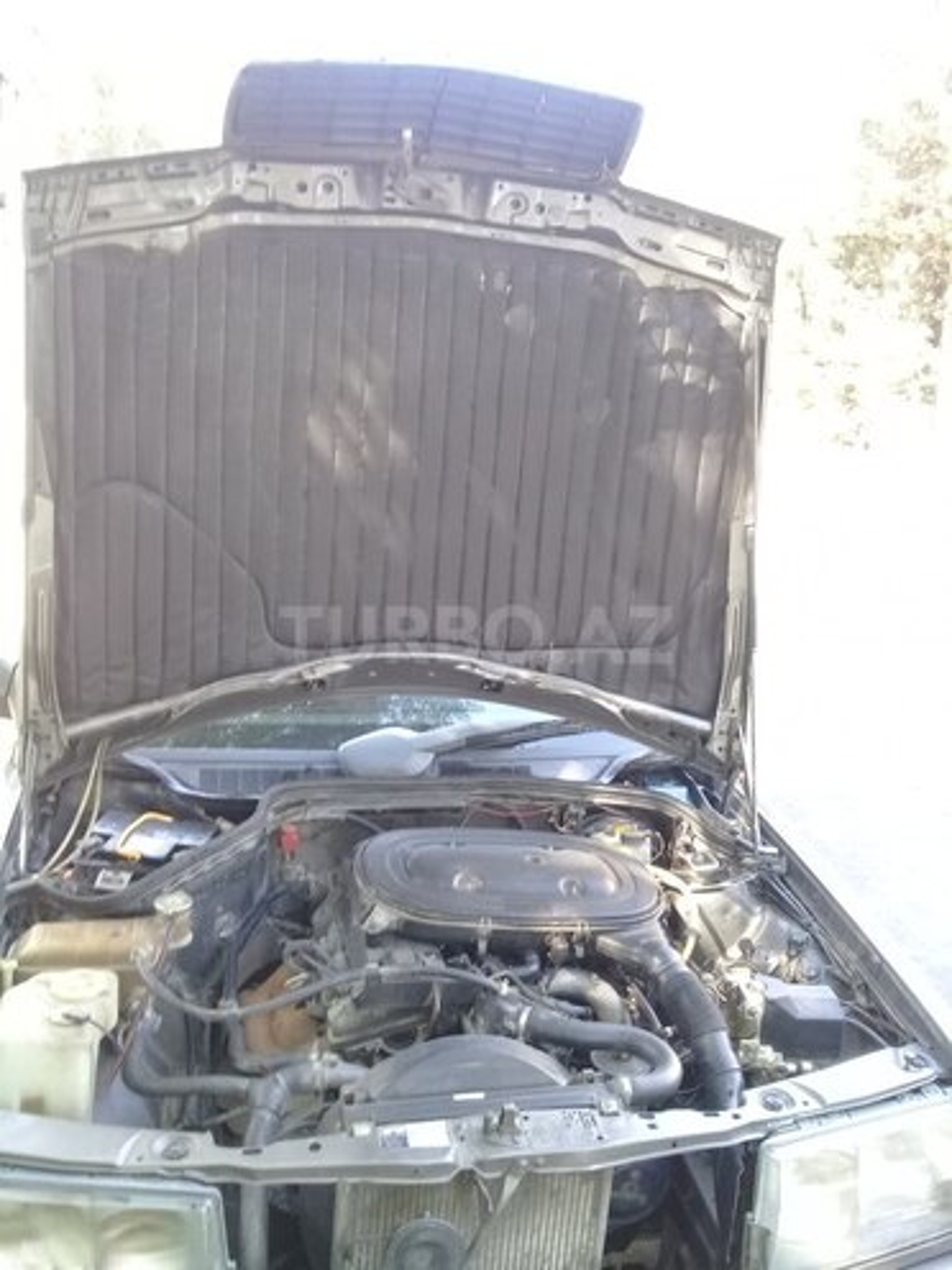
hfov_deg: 45.4
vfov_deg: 58.4
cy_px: 635
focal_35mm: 31
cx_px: 476
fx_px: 1137
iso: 64
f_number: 2.2
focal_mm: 3.3
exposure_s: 1/33
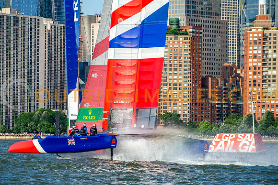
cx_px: 129
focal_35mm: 215
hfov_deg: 9.6
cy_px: 99
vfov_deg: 6.4
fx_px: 1659
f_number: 5.6
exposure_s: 1/2000
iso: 400
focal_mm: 200
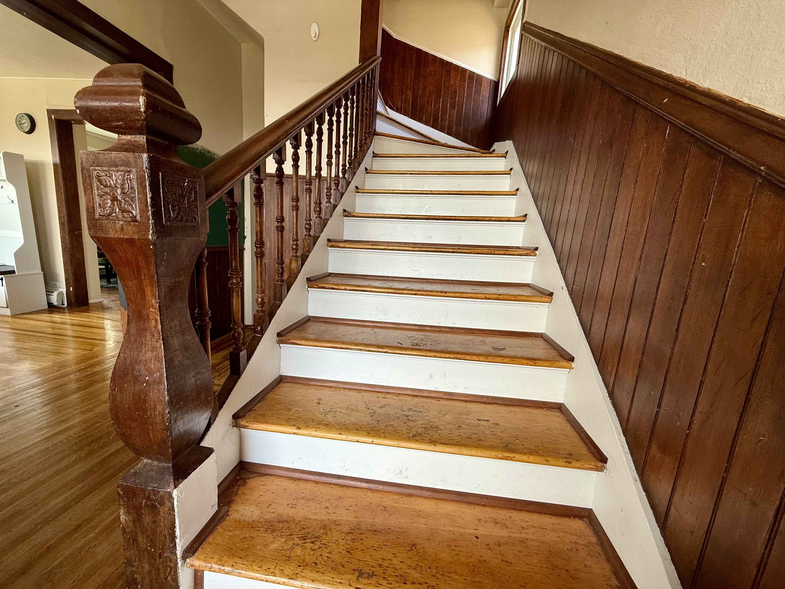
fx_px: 317
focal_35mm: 14
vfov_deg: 85.7
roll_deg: -4.0
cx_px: 392
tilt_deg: -9.7
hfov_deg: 102.1
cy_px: 294
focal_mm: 2.22
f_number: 2.2
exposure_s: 1/99
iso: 100
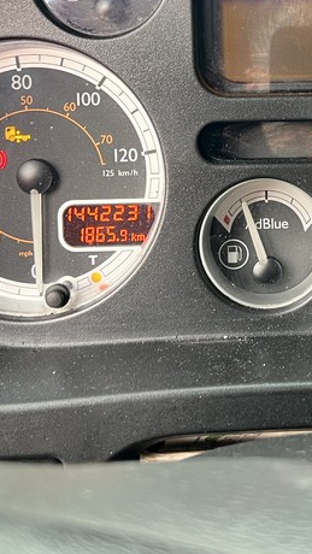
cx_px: 302
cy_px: 101
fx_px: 926
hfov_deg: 18.7
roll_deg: +2.4
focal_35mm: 63
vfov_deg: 32.3
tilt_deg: -36.3
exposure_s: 1/96
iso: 125
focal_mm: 5.7
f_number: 1.5
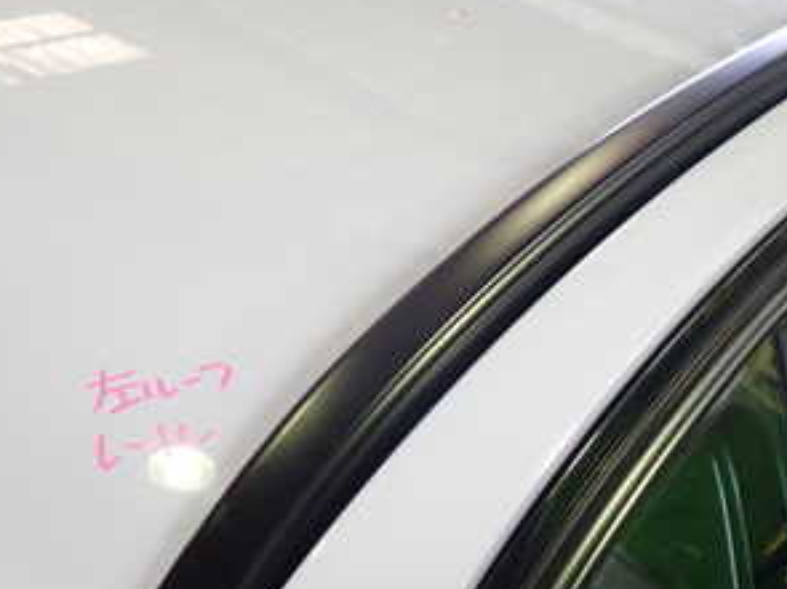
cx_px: 467
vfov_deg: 23.8
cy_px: 437
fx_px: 1386
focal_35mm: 61
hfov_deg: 31.6
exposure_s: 1/40
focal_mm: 5.4
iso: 200
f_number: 2.3
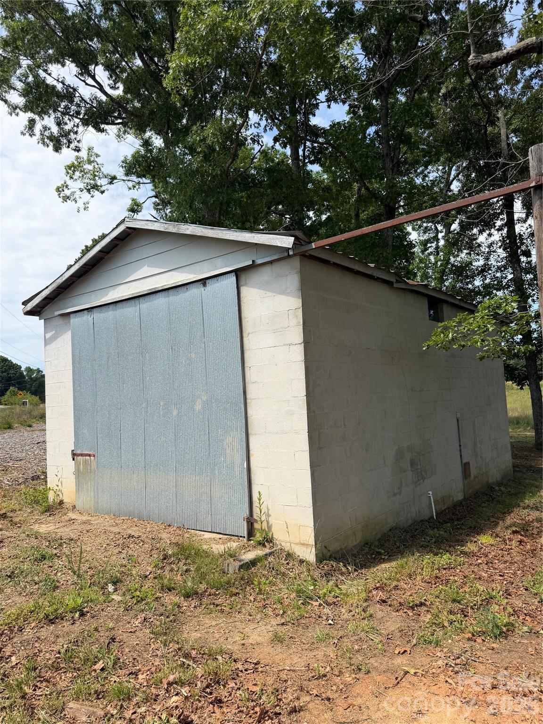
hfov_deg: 56.8
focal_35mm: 24
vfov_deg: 71.6
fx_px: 502
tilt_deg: +3.7
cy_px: 362
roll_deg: +3.1
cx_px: 272
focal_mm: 6.76
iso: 80
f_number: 1.78
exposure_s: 1/3584
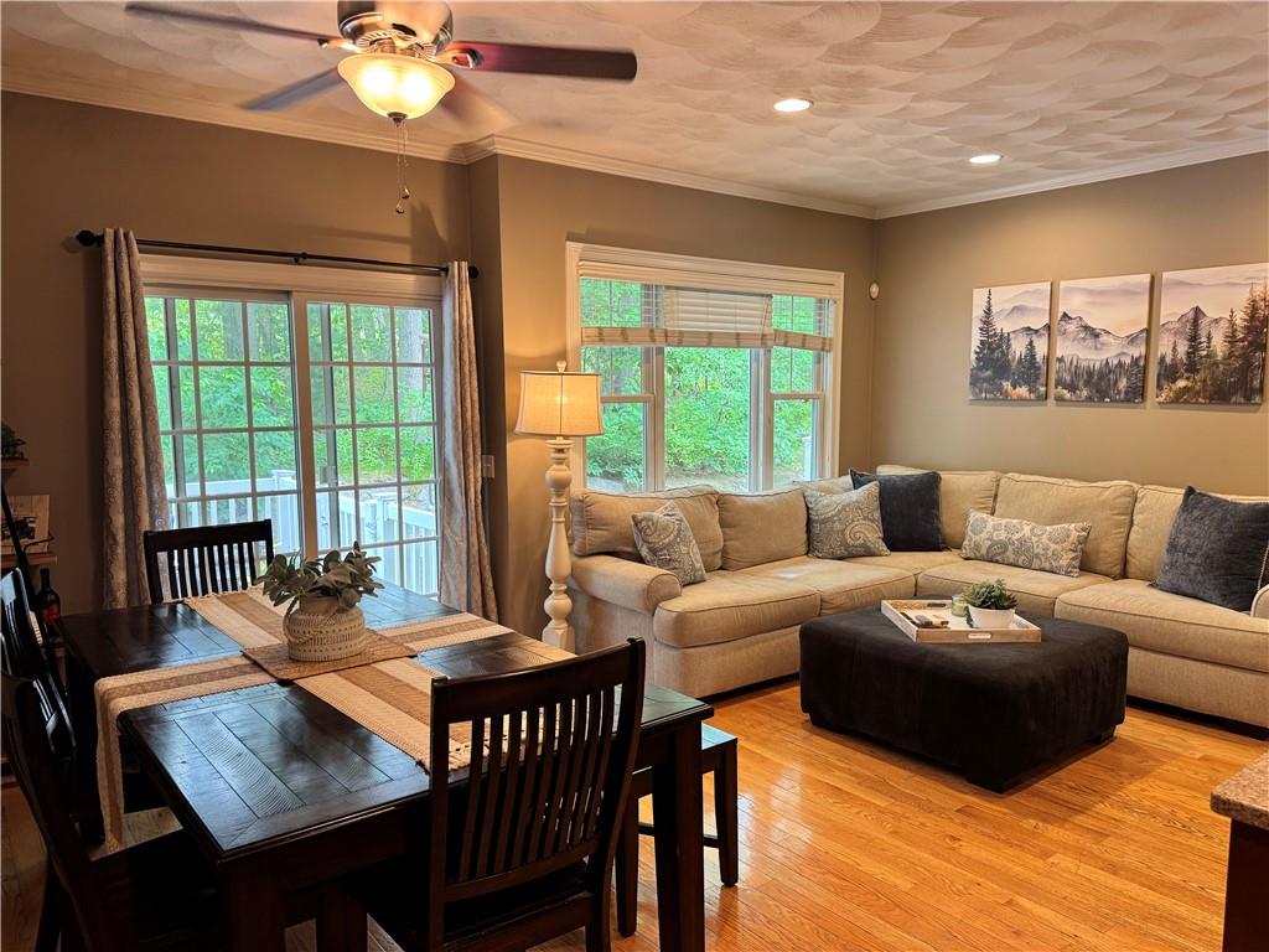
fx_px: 880
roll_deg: +0.5
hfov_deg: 71.6
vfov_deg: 56.8
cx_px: 634
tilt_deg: -6.6
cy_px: 476
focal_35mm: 24
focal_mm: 6.76
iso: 160
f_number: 1.78
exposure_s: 1/60
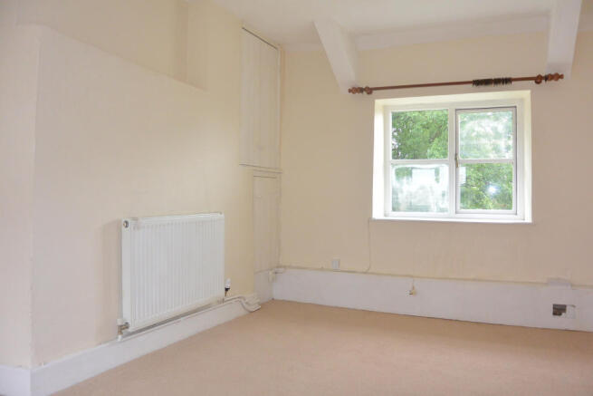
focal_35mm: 27
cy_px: 198
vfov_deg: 48.0
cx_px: 296
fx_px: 445
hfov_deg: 67.4
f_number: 3.5
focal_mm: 10
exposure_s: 1/60
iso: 400
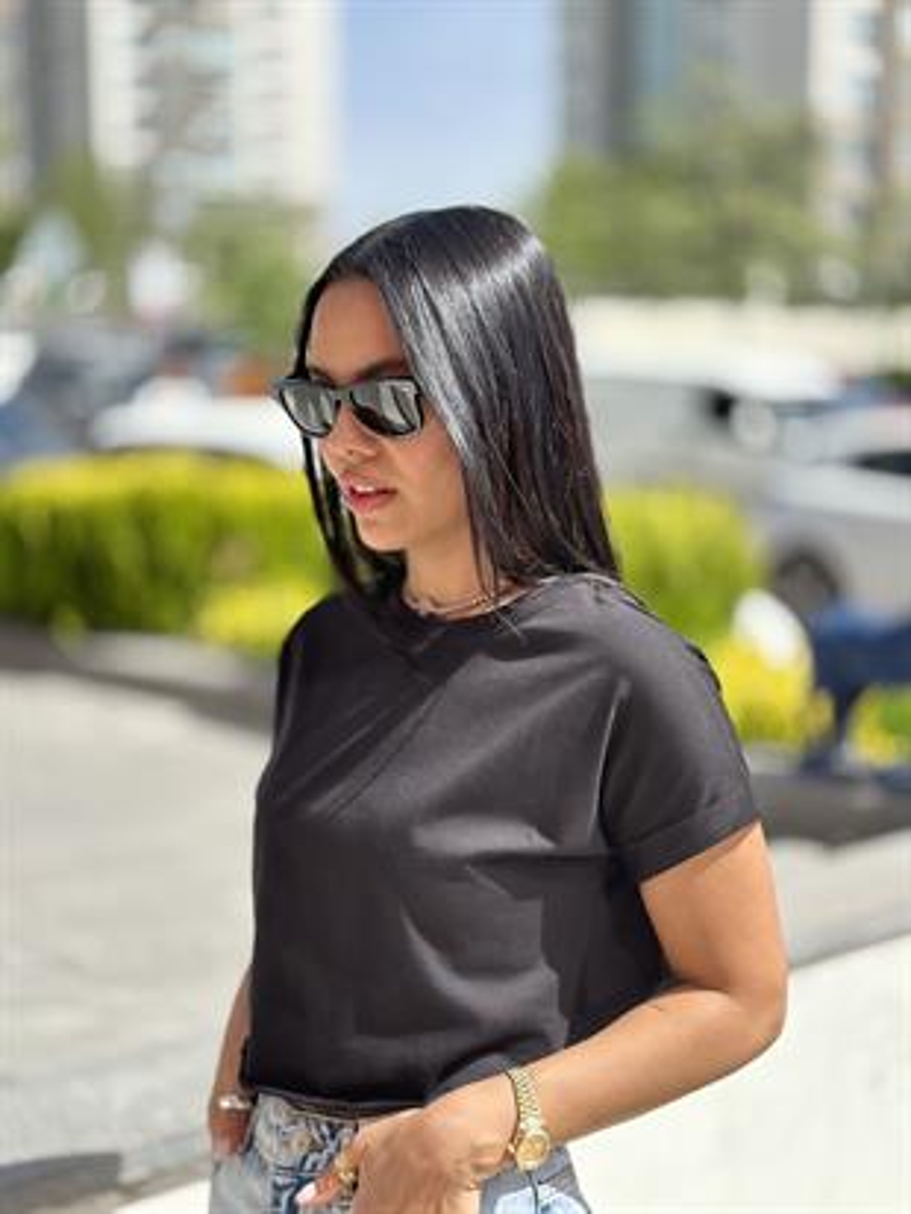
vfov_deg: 39.6
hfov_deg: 30.3
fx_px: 1683
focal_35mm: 48
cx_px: 456
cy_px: 607
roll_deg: +0.2
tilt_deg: -6.5
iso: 80
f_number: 1.78
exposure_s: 1/2809
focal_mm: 6.86
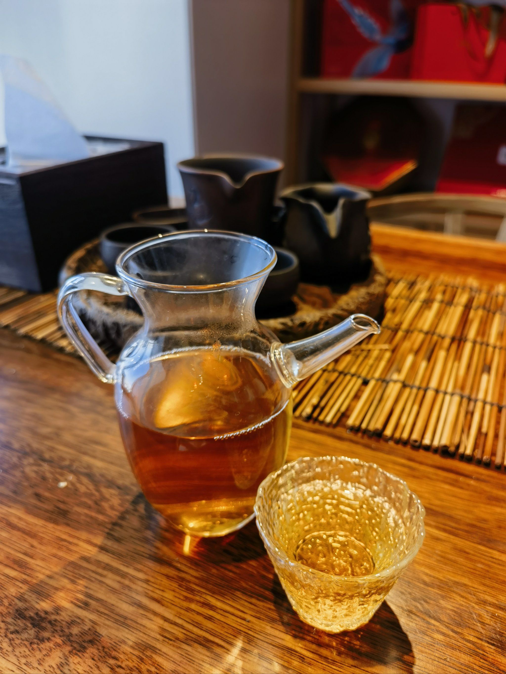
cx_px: 253
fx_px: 526
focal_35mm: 27
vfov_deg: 65.3
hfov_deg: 51.4
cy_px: 337
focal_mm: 6.67
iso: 50
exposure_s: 1/154
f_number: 1.9
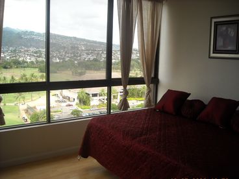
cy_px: 90
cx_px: 120
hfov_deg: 52.6
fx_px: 242
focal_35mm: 35
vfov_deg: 40.7
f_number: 2.8
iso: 64
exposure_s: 1/176
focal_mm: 5.7
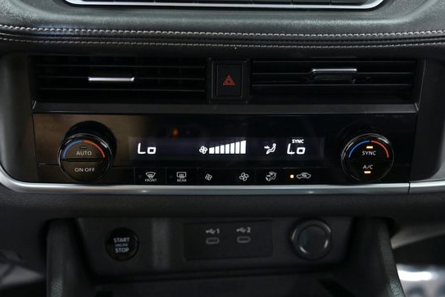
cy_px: 140
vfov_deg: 25.6
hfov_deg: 37.5
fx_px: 656
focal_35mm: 53
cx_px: 233
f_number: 4
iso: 2000
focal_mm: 45
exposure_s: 1/100
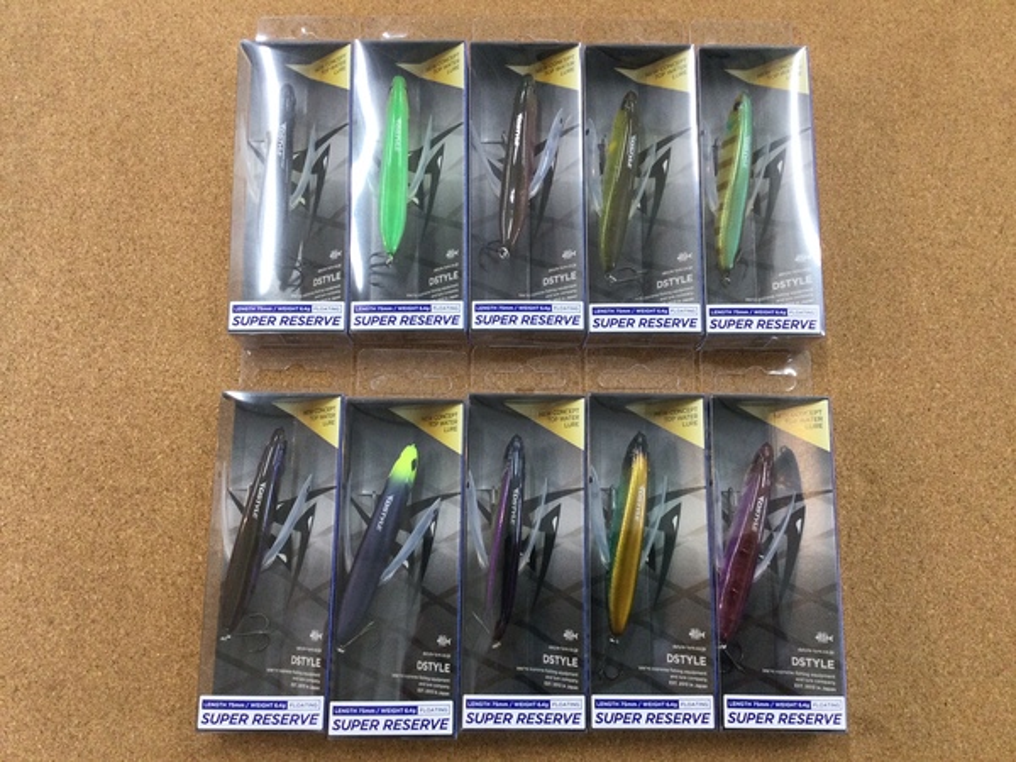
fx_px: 910
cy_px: 381
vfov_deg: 45.4
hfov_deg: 58.4
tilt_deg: -80.3
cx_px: 508
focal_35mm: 31
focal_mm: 3.3
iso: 50
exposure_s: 1/30
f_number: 2.4
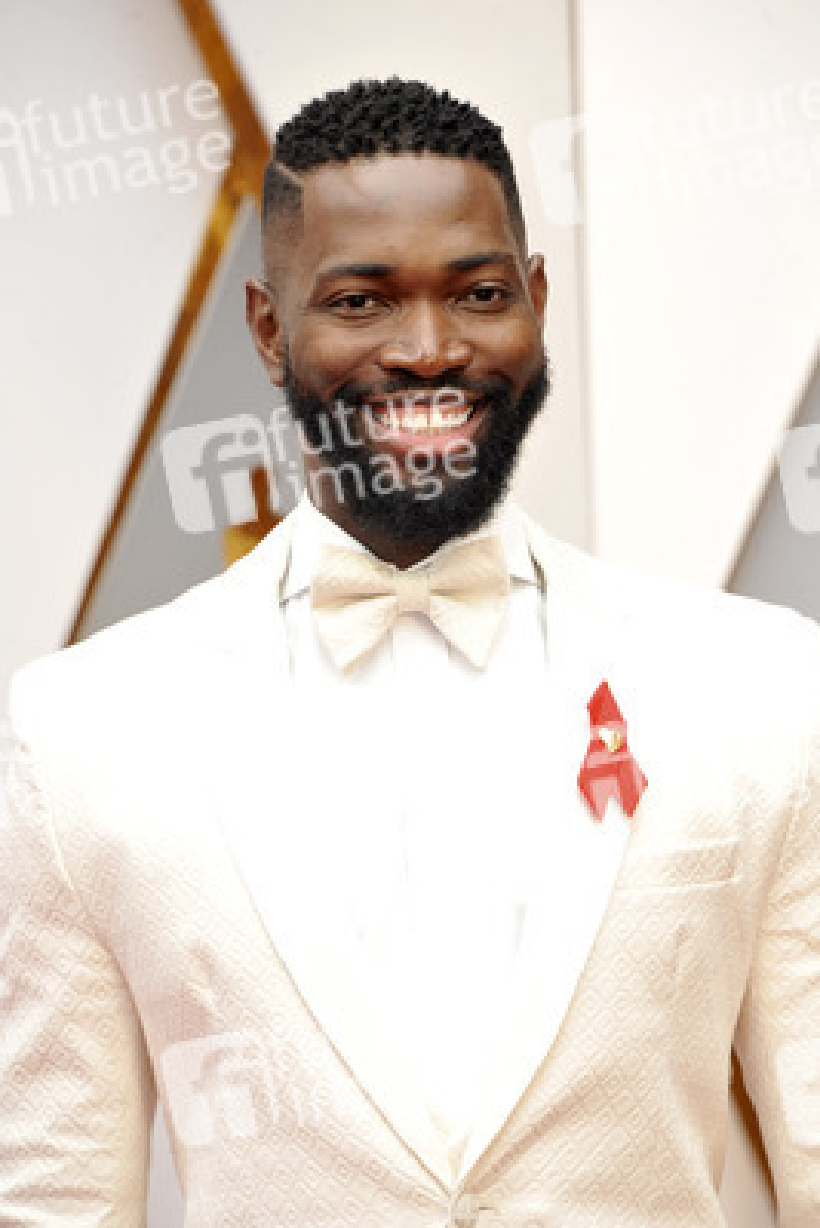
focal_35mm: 300
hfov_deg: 4.6
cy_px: 614
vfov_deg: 6.9
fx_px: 10240
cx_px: 410
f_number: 8
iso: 1000
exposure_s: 1/250
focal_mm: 300
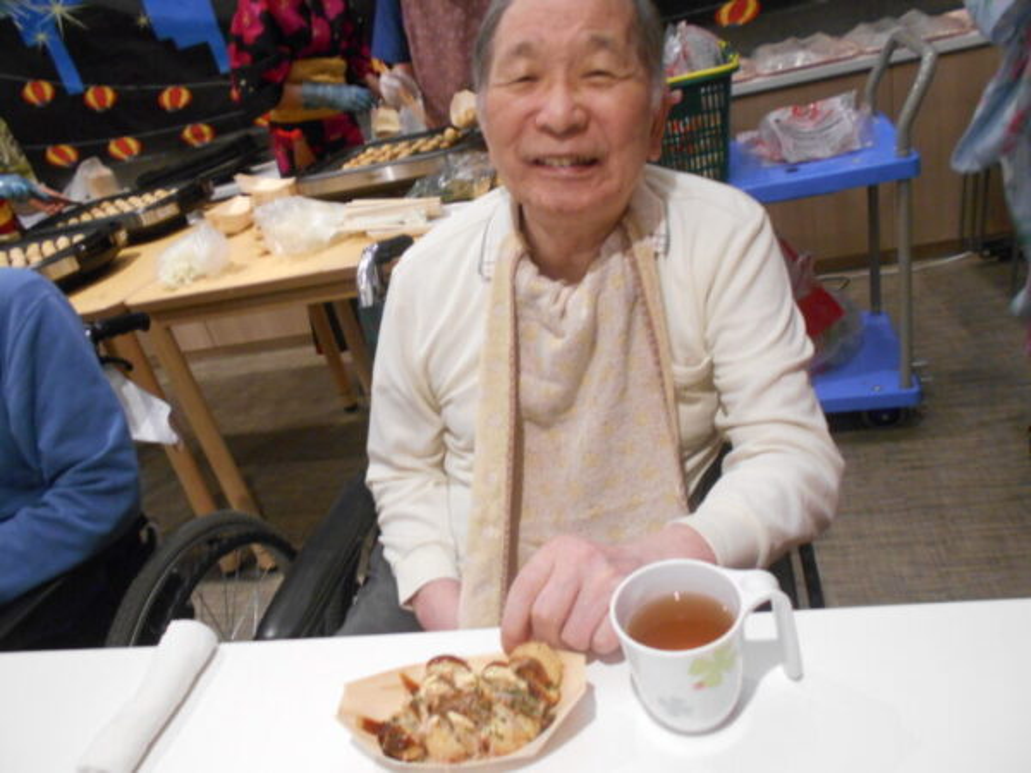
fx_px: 774
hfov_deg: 67.3
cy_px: 386
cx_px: 516
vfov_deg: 53.1
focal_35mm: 26
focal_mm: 4.6
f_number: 3.2
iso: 400
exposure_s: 1/30
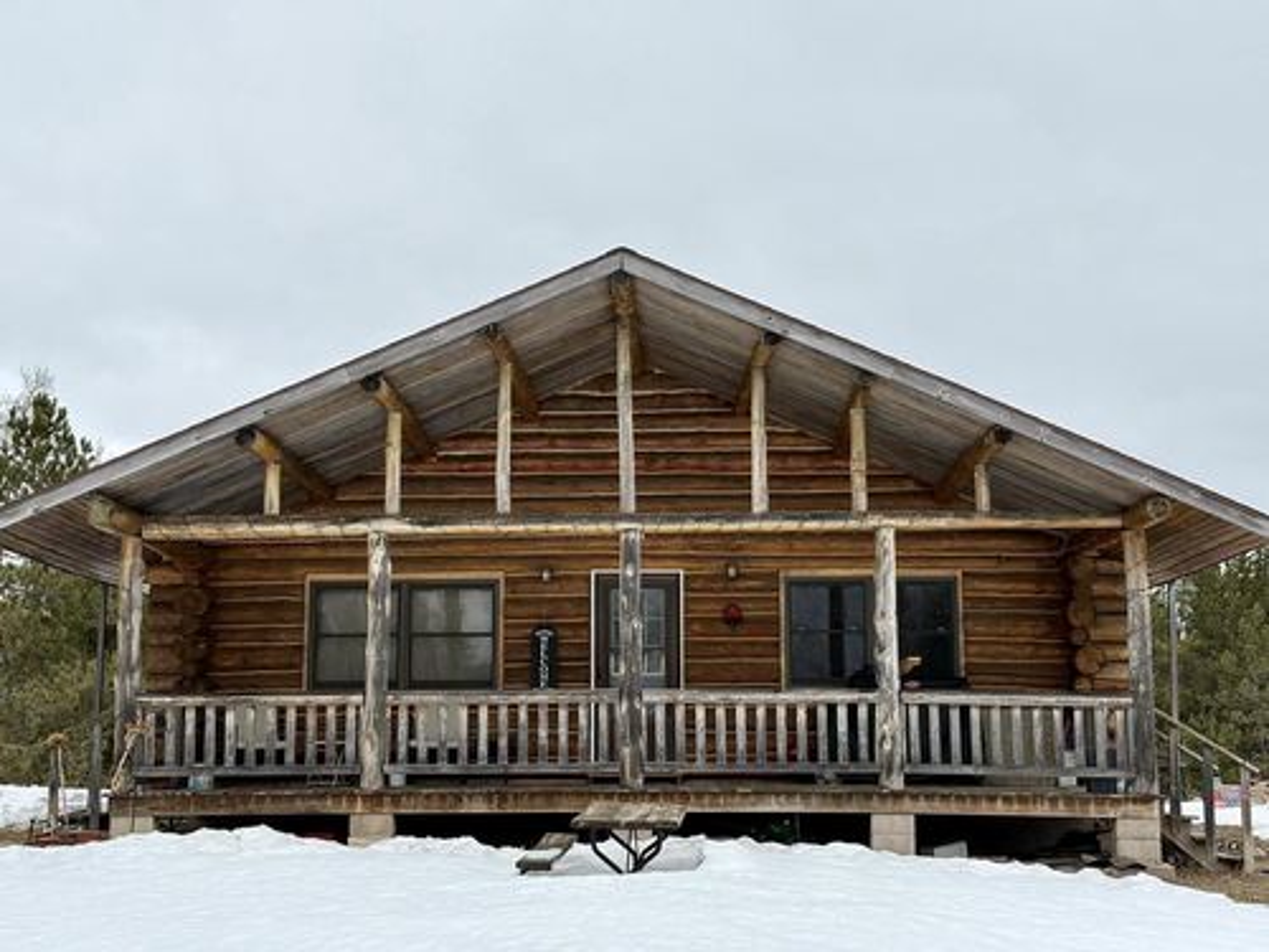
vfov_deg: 28.0
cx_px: 634
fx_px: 1906
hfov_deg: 36.8
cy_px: 476
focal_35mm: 52
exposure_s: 1/1590
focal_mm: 5.96
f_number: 1.6
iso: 32
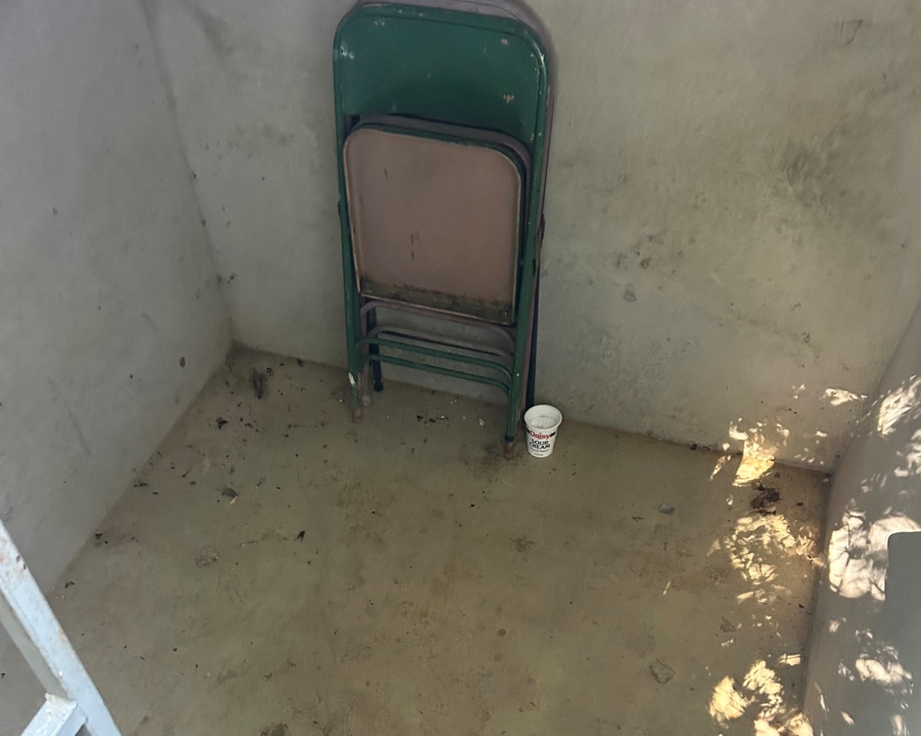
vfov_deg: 41.4
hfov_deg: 52.9
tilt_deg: -53.4
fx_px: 927
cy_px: 596
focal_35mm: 34
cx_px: 460
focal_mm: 5.7
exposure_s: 1/60
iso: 500
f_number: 1.5
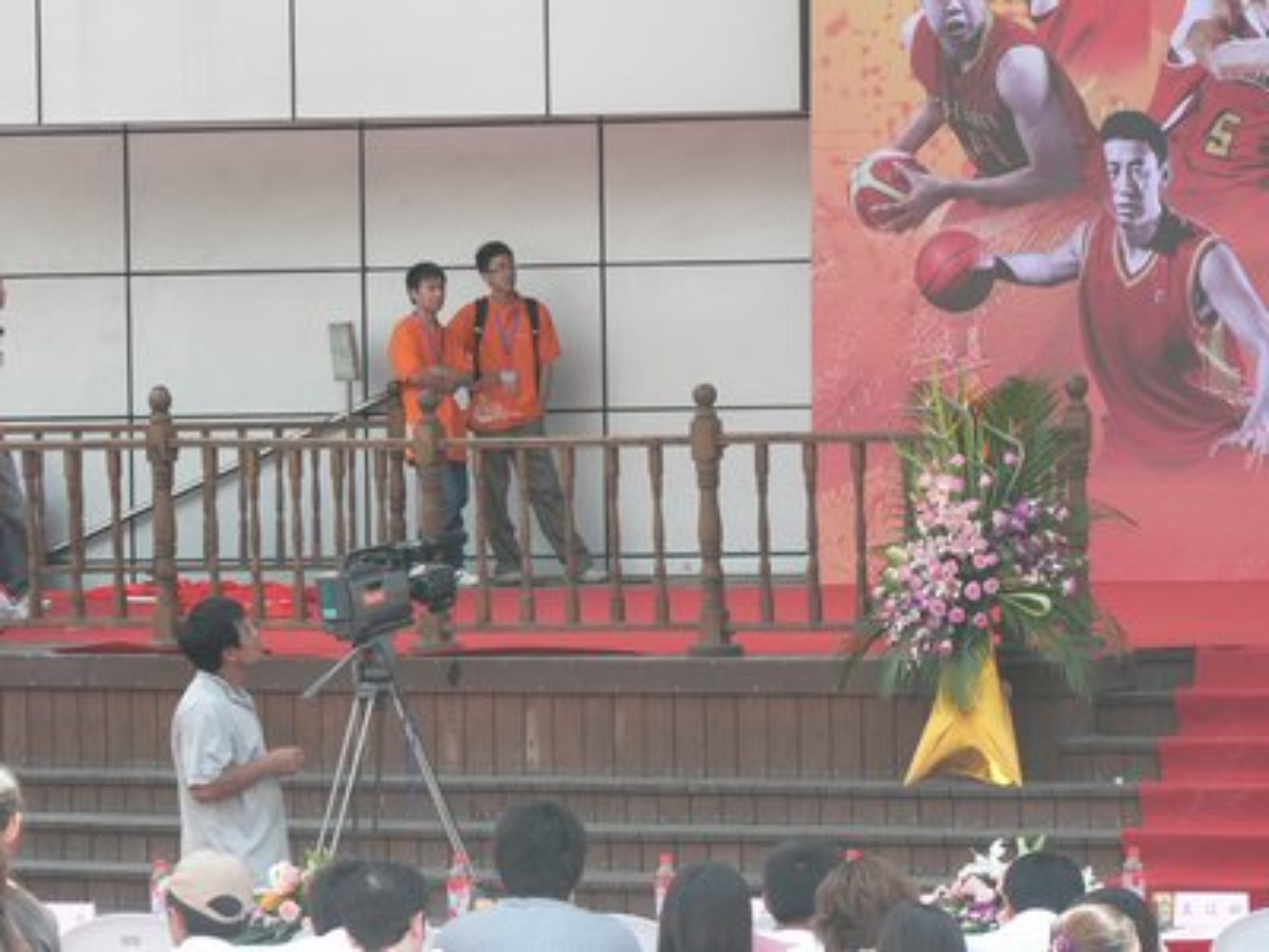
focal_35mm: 205
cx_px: 634
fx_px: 7515
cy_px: 476
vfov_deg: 7.2
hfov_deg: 9.7
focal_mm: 34.2
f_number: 4
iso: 100
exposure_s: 1/160
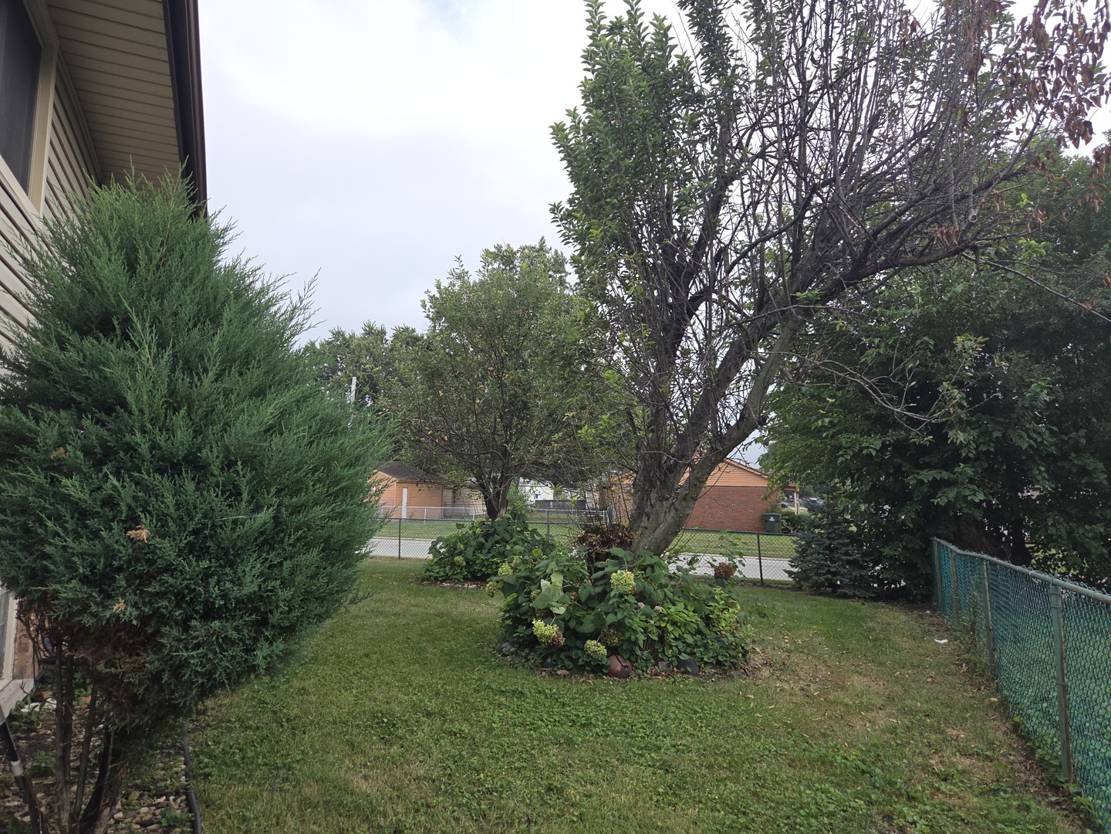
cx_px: 556
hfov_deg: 73.9
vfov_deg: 58.9
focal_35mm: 23
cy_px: 417
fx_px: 738
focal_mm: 5.4
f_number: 1.8
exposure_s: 1/219
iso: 25
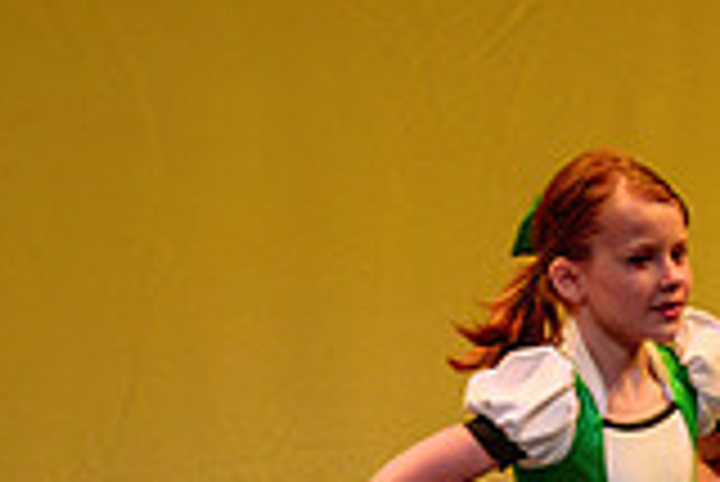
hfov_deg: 2.2
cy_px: 680
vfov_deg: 1.5
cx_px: 1047
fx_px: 18977
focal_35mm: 948
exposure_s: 1/500
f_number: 2.8
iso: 1250
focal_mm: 200
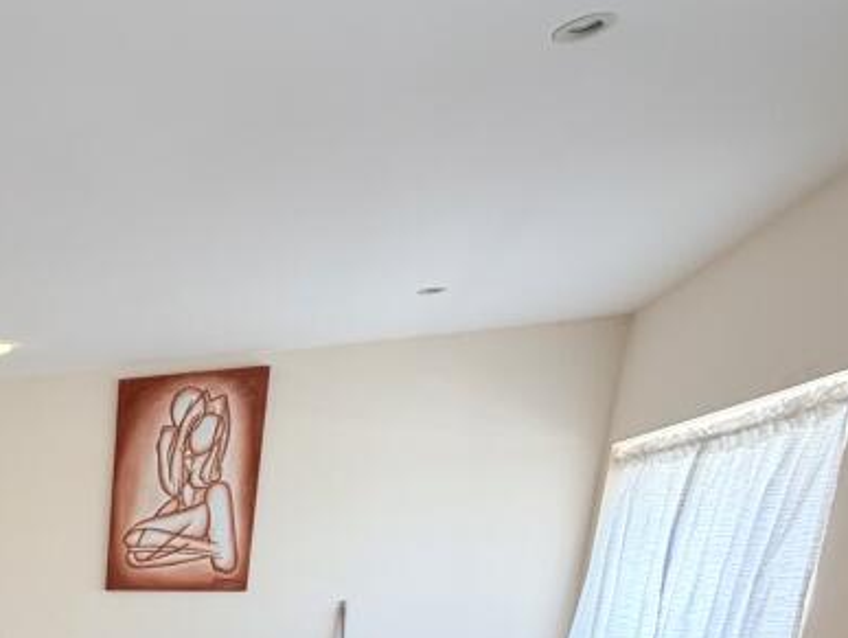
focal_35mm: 37
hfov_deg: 38.5
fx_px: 907
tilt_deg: -15.8
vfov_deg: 31.2
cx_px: -145
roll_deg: +1.7
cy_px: 805
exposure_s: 1/100
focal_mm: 2.22
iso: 160
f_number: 2.2
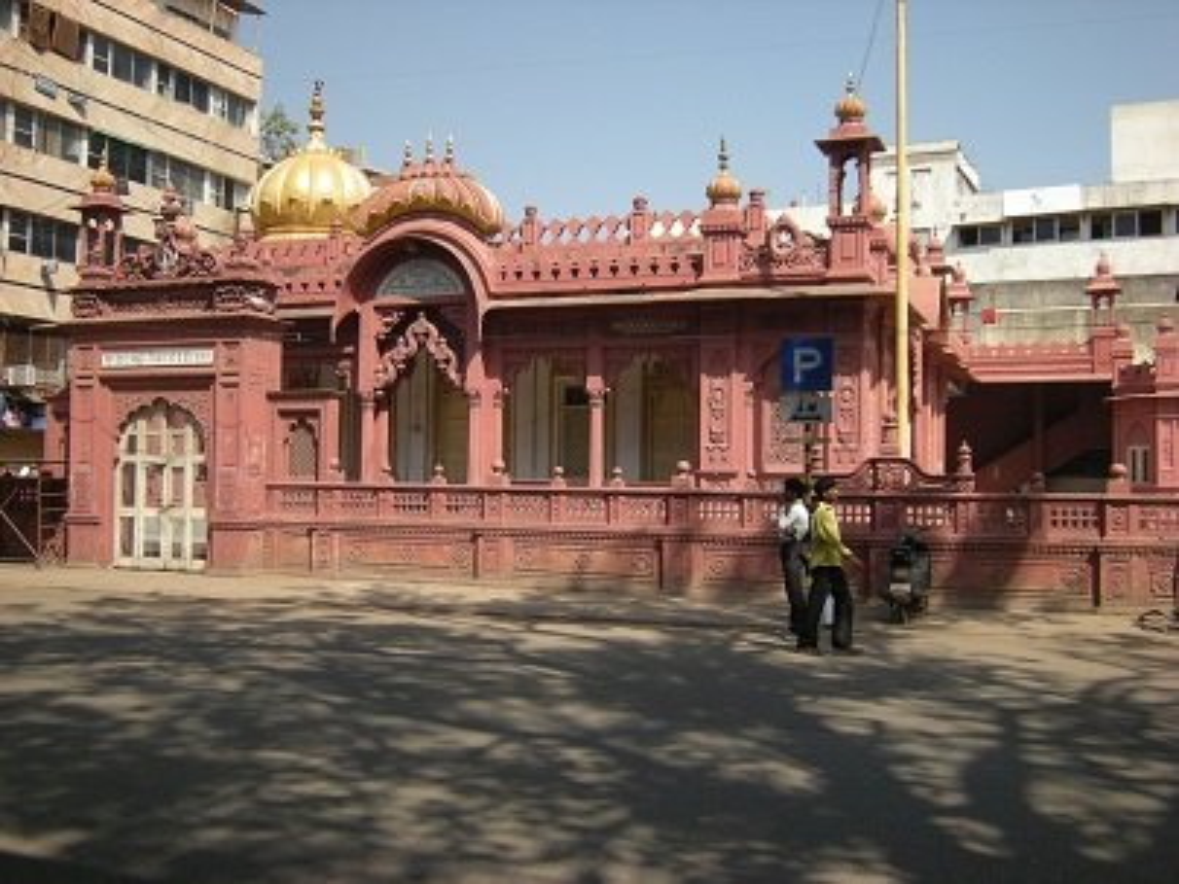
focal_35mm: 38
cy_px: 442
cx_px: 590
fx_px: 1294
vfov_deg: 37.7
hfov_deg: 49.0
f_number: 6.4
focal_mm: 6.3
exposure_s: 1/162
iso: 64
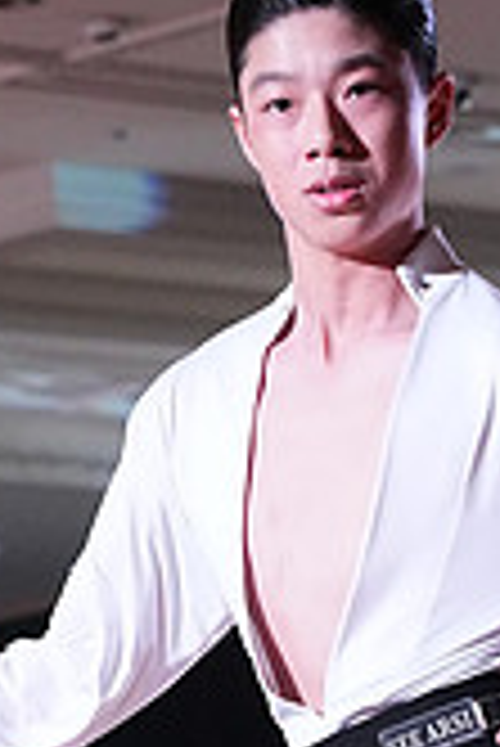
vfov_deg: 6.9
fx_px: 6112
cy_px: 1030
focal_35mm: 294
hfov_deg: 4.7
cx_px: -25
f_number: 5.6
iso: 10000
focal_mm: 84
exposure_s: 1/400
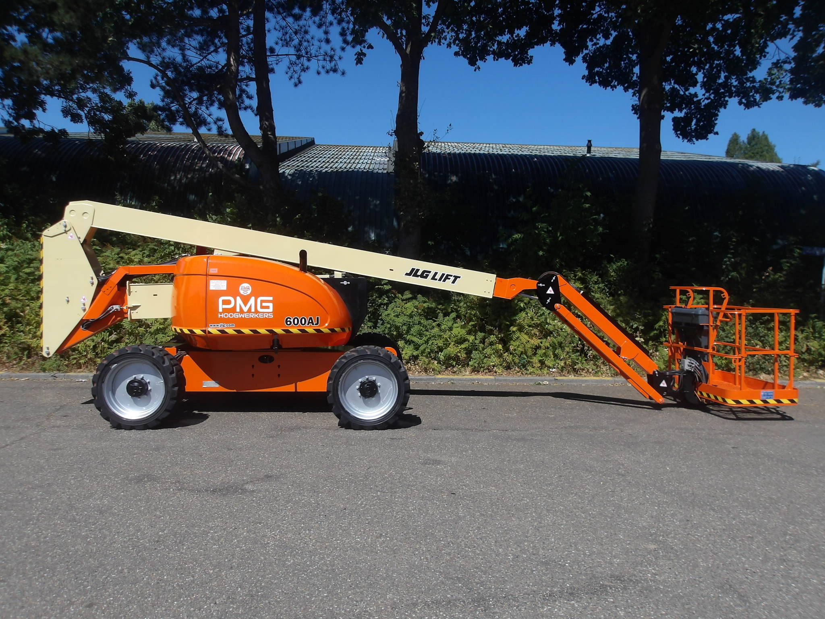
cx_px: 412
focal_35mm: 27
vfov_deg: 51.4
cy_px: 310
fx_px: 643
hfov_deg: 65.3
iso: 100
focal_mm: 4.9
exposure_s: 1/139
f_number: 10.4
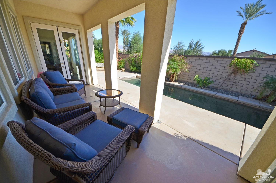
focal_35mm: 12
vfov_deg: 89.7
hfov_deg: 112.8
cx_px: 138
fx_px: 92
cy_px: 92
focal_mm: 8
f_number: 8
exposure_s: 1/250
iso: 180
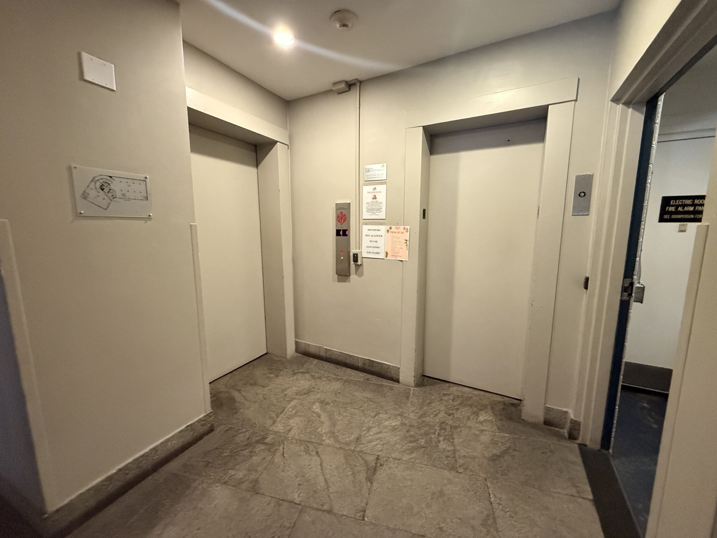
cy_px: 269
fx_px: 290
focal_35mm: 14
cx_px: 358
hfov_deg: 102.1
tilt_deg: -7.2
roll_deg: -1.0
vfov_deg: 85.7
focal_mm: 2.22
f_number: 2.2
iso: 1000
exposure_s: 1/60
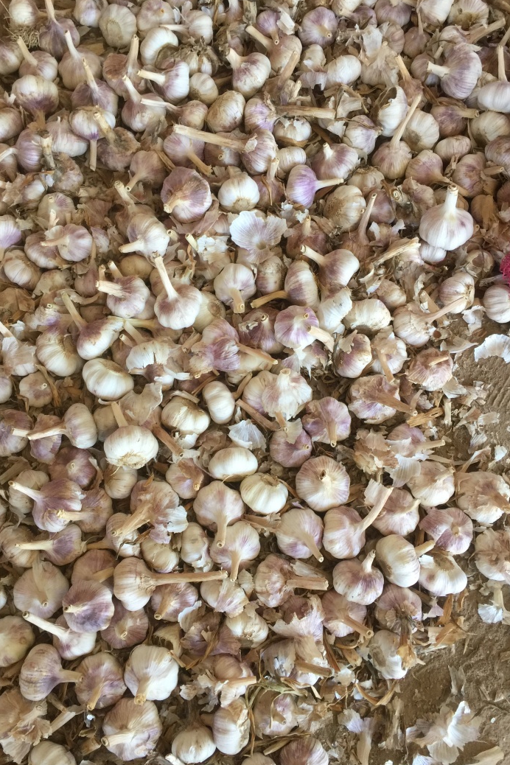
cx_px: 240
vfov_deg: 60.3
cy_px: 383
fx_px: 659
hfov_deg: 42.3
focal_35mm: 31
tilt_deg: -78.3
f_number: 2.2
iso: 64
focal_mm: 4.15
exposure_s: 1/33
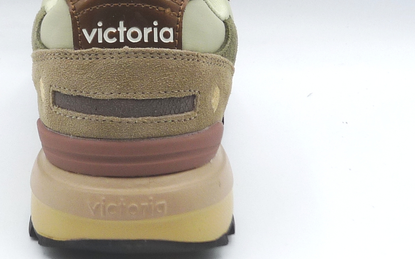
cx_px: 143
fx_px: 905
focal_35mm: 80
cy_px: 75
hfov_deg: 25.7
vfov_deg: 16.3
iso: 100
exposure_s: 1/200
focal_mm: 4.8
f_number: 4.5
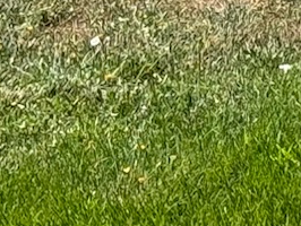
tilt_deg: -1.5
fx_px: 3212
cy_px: -589
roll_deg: +0.9
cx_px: 964
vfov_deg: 3.9
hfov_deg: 5.0
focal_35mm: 369
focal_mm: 6.76
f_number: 1.78
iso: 64
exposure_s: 1/3096
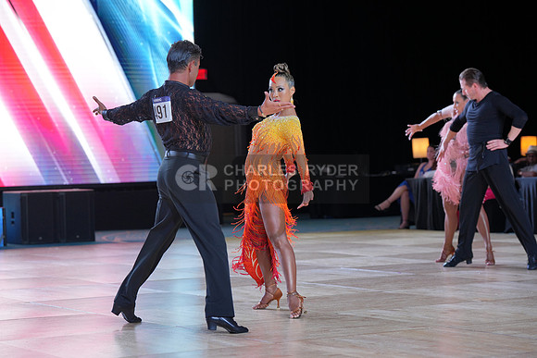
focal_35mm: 102
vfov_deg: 13.4
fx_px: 1522
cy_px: 179
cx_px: 268
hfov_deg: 20.0
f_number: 4
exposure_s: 1/400
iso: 640
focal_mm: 102
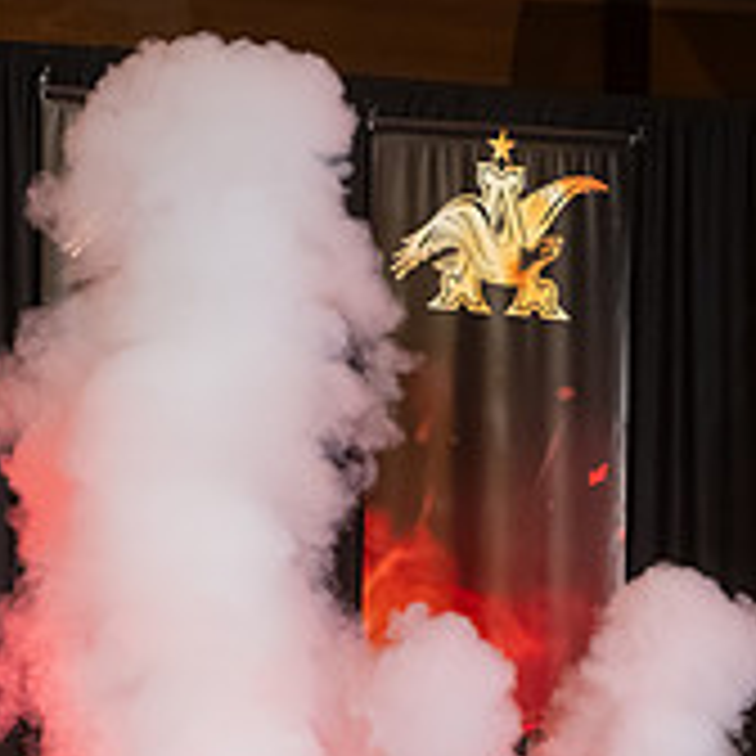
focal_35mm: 334
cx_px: 310
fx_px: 8253
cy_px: 682
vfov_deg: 5.2
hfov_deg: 5.2
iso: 2500
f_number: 2.8
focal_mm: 112
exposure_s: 1/200
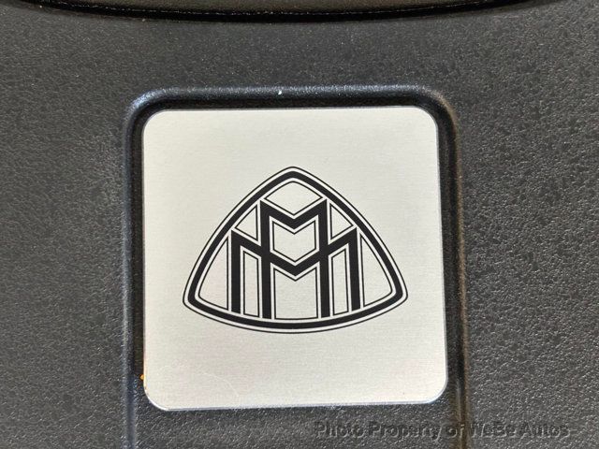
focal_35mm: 52
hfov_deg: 36.8
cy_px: 224
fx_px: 900
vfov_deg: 28.0
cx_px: 300
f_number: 1.6
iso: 200
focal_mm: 5.96
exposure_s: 1/40
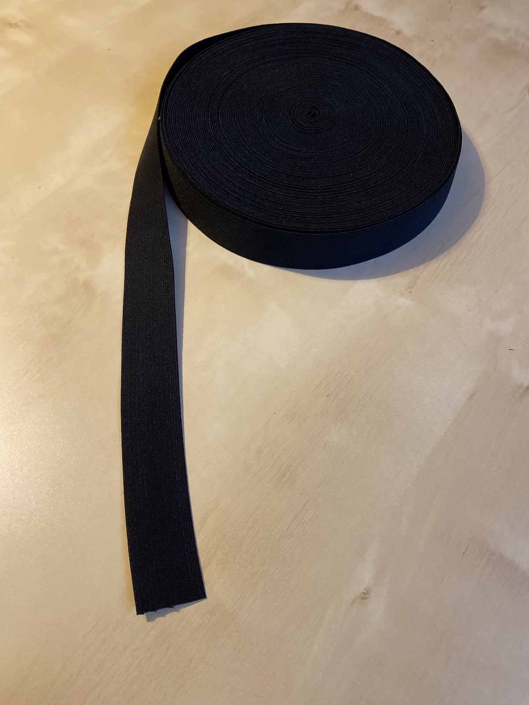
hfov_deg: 53.1
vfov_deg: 67.3
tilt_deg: -61.0
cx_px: 264
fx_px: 530
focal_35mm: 26
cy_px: 352
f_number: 1.8
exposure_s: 1/60
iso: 500
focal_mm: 4.25
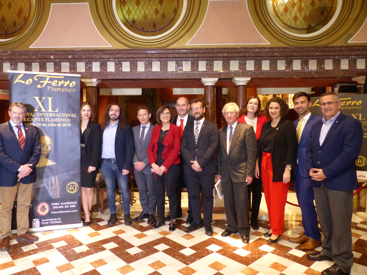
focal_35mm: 25
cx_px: 184
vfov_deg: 54.9
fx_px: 265
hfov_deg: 69.4
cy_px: 138
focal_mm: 4.5
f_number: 2.8
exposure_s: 1/10
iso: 400
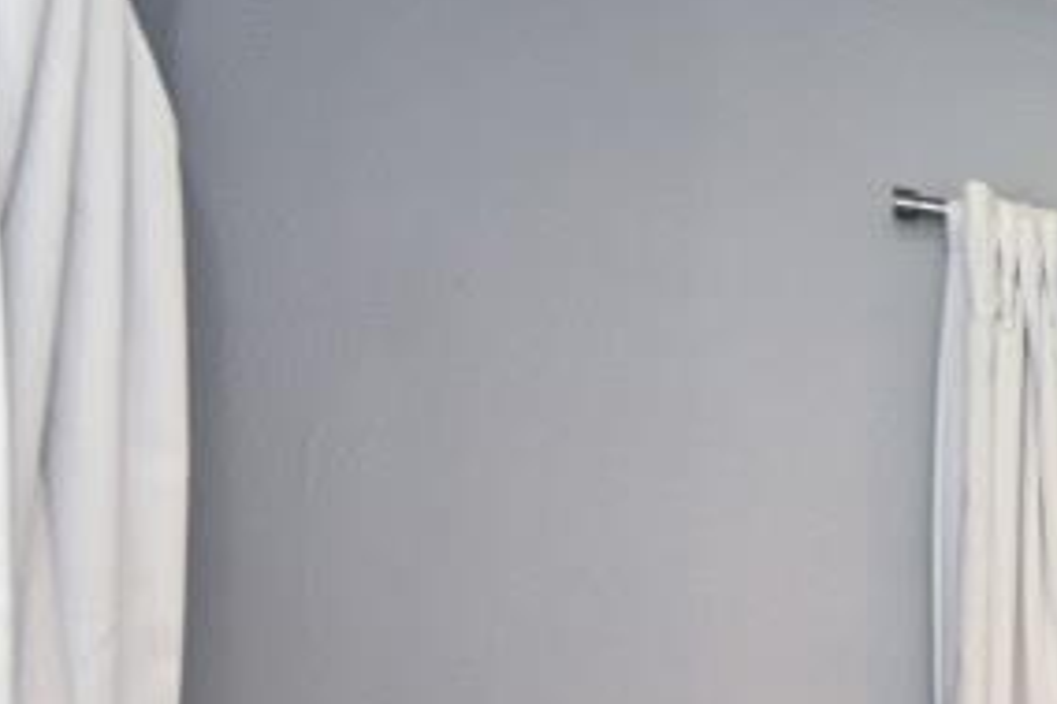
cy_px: 879
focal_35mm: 74
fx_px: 2171
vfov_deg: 17.4
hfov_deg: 15.2
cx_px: 2527
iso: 400
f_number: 4
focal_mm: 14
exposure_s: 1/60
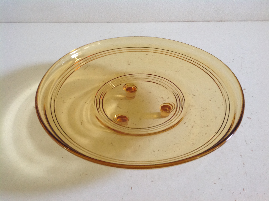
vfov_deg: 40.6
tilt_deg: -39.5
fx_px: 272
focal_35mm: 35
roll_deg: -1.0
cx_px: 134
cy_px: 100
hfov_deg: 52.7
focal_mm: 4.28
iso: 160
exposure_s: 1/15
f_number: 2.4
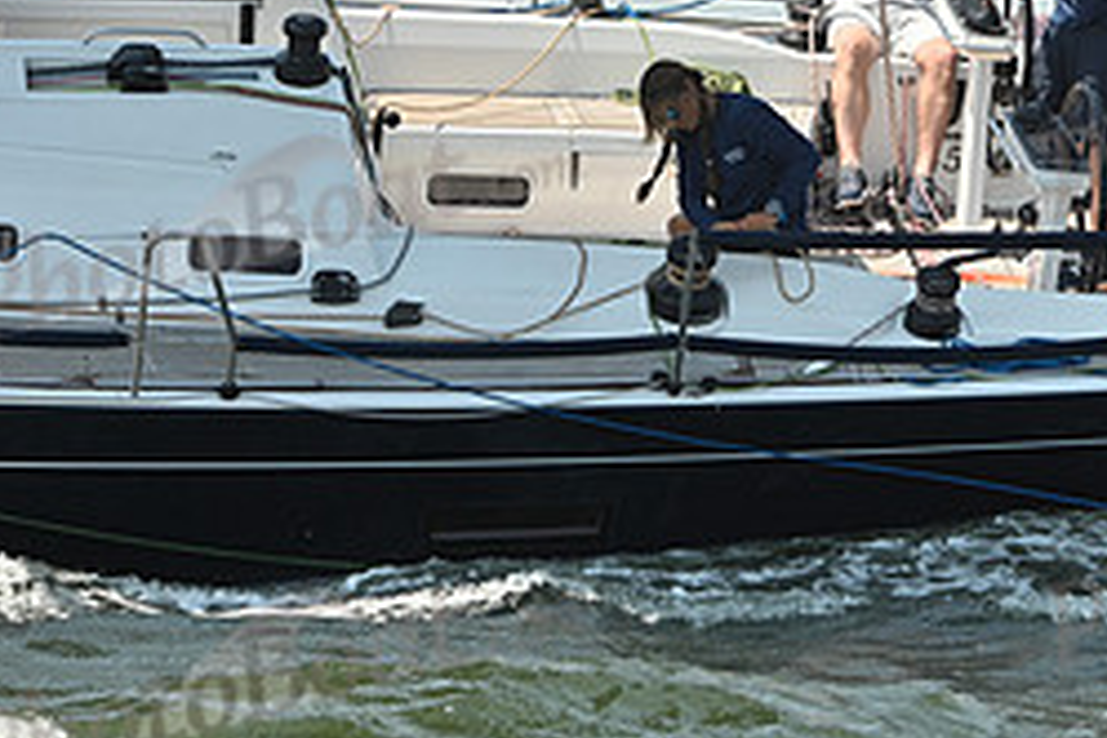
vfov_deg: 6.9
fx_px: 6088
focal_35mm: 198
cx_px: 818
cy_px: -64
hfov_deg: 10.4
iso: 320
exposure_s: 1/1250
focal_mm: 85
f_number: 7.1
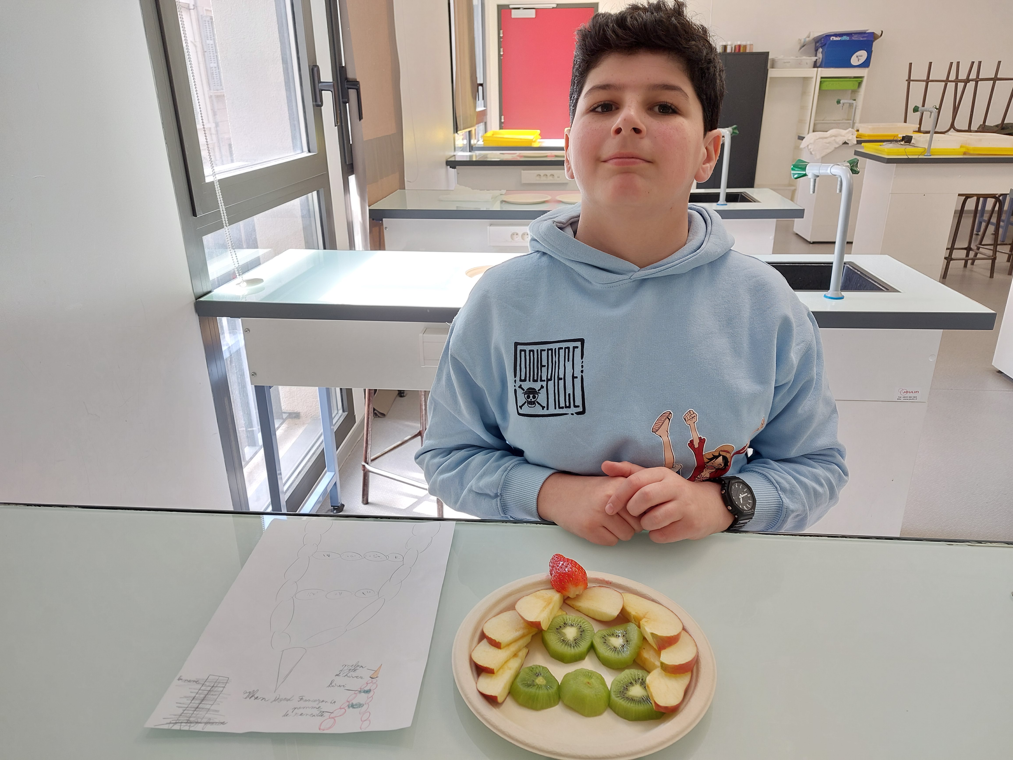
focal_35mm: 25
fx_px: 732
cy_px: 380
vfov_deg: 54.9
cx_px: 506
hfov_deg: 69.4
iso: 64
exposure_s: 1/50
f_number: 1.8
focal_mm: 5.23
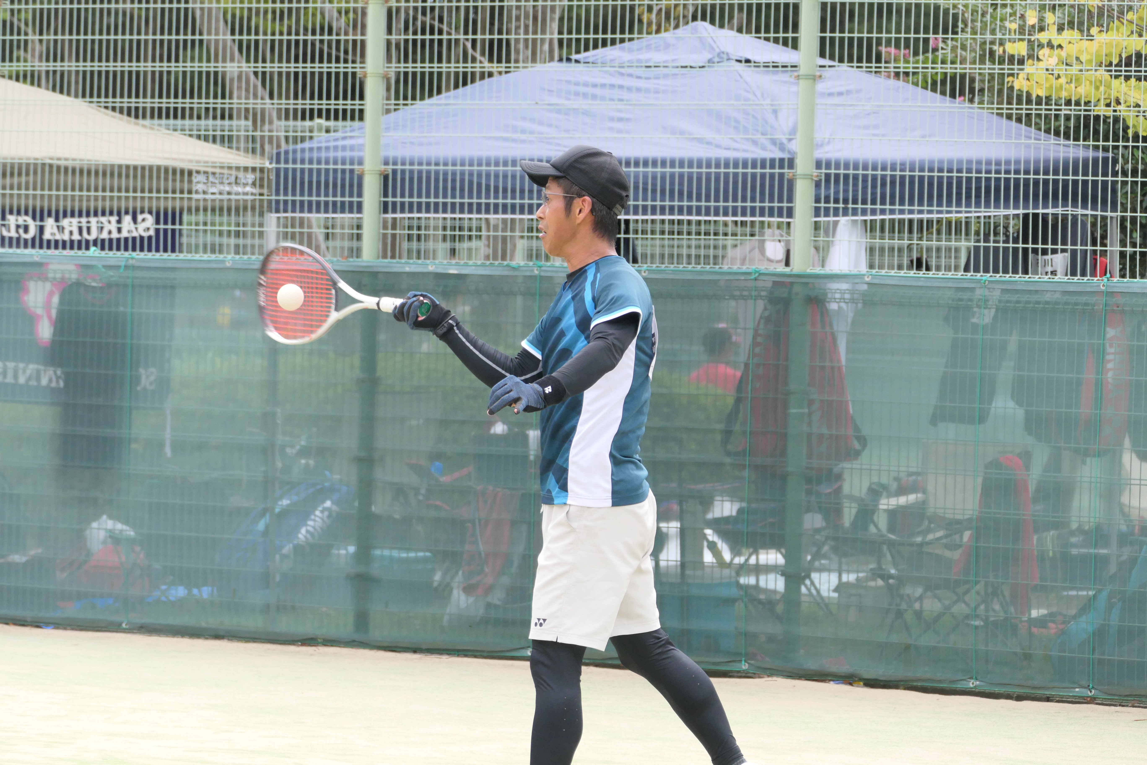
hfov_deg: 10.3
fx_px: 6372
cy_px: 382
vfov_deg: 6.9
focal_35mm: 200
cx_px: 574
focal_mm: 73
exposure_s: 1/3200
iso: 1000
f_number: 4
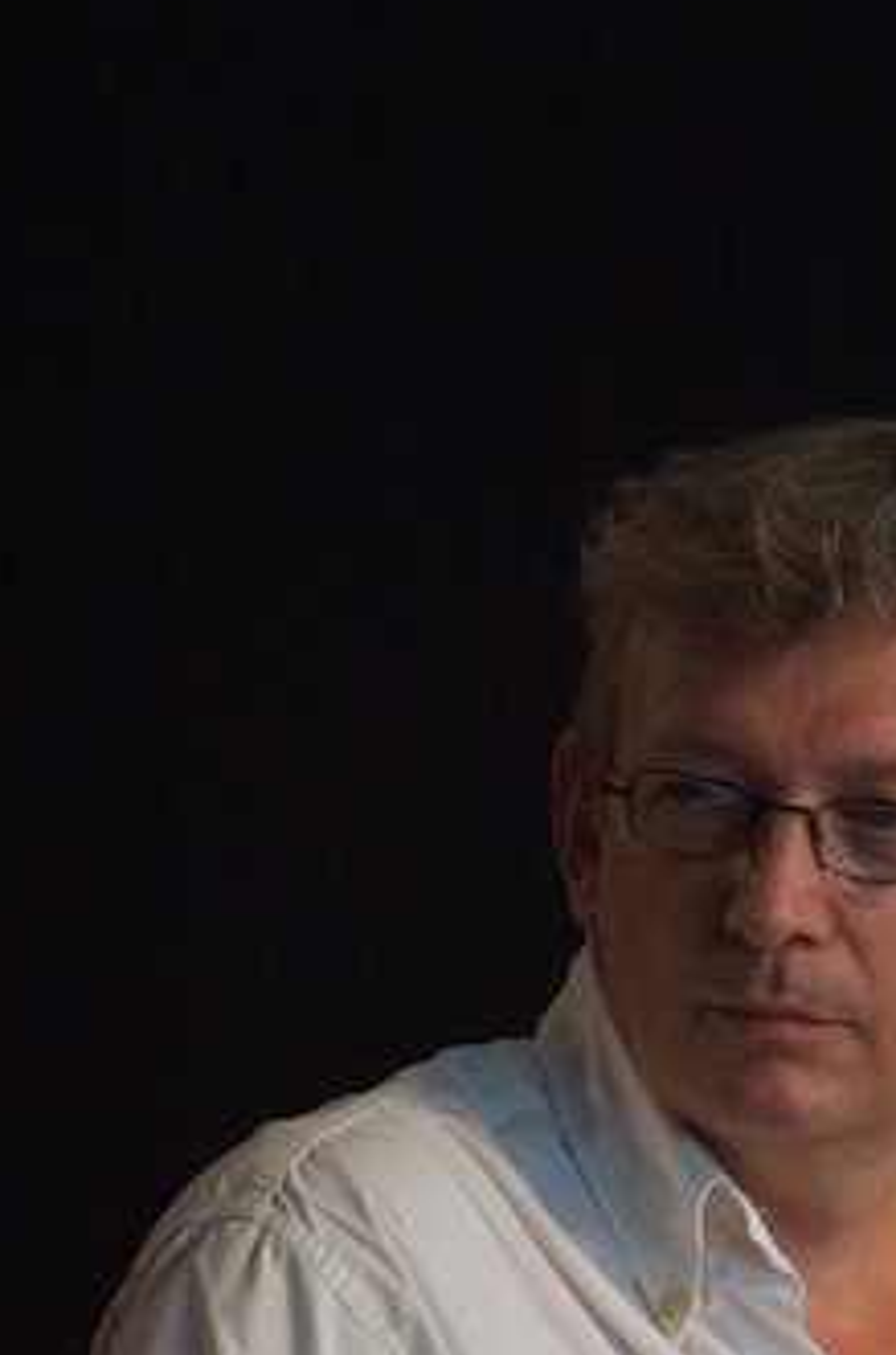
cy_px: 1568
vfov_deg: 2.8
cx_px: 1041
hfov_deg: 1.9
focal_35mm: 726
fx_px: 27245
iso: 400
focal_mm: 200
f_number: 5.6
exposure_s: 1/80
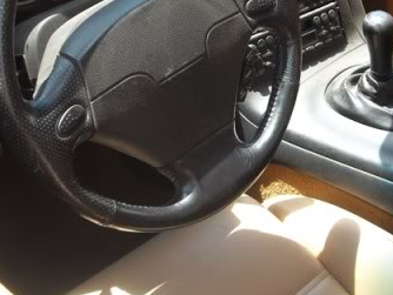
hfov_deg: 28.7
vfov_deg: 21.8
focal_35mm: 67
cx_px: 278
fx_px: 761
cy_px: 92
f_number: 2.8
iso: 64
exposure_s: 1/148
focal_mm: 5.7
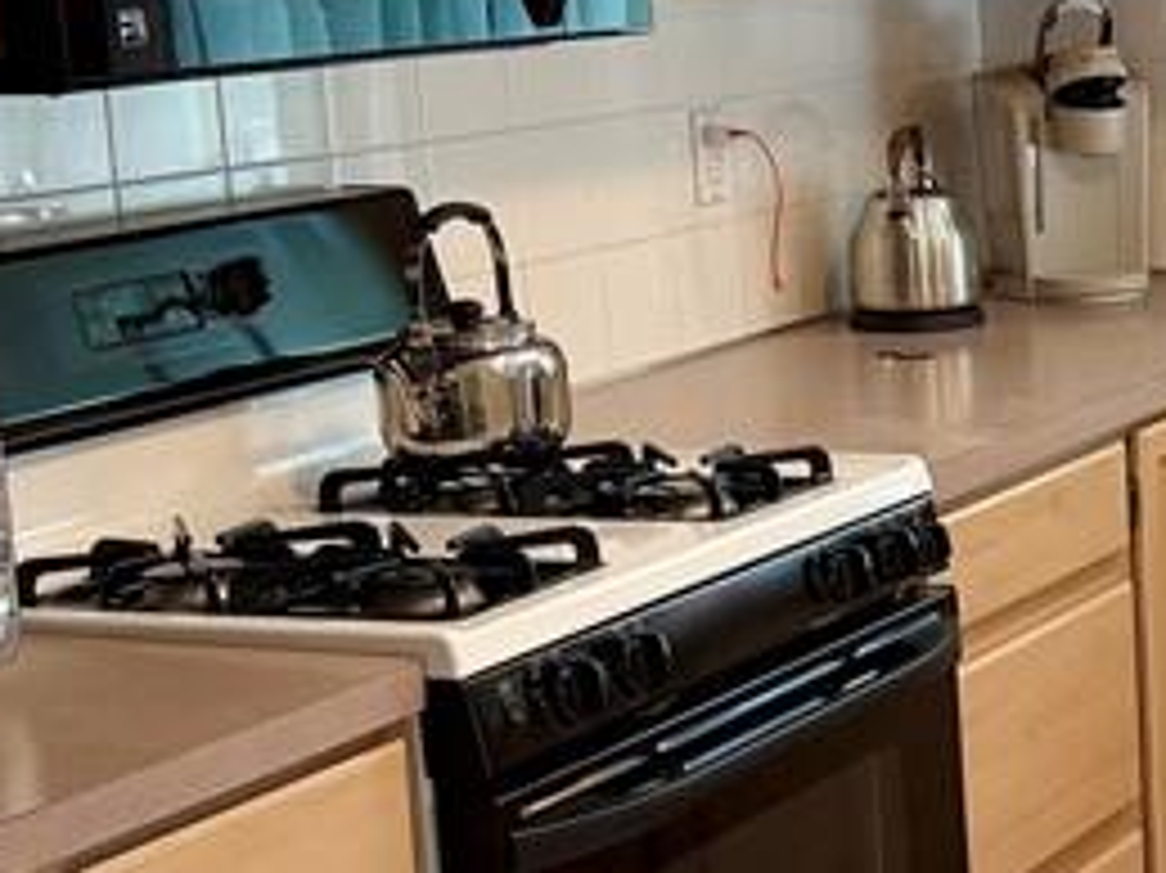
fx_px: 3198
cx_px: 1441
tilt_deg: -11.2
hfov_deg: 19.3
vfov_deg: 15.5
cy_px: 454
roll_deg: +1.8
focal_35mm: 95
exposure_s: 1/120
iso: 200
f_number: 1.78
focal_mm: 6.76
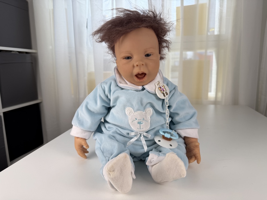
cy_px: 100
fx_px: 185
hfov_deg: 71.6
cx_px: 134
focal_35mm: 24
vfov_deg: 56.8
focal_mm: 6.76
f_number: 1.78
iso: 80
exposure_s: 1/304
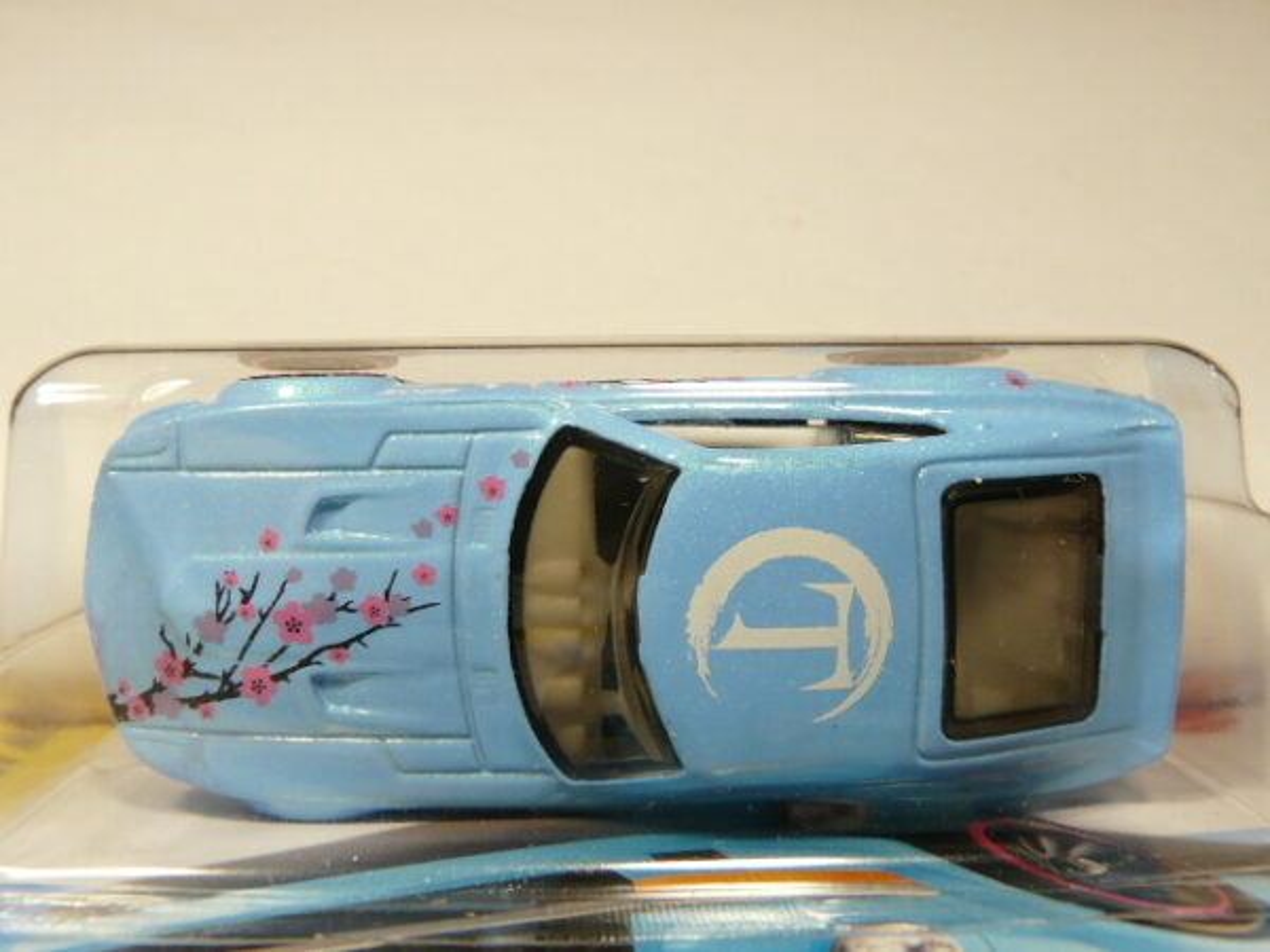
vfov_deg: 36.0
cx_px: 635
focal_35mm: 40
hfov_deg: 46.8
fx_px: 1468
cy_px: 476
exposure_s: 1/80
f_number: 2.8
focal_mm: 4.6
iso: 100
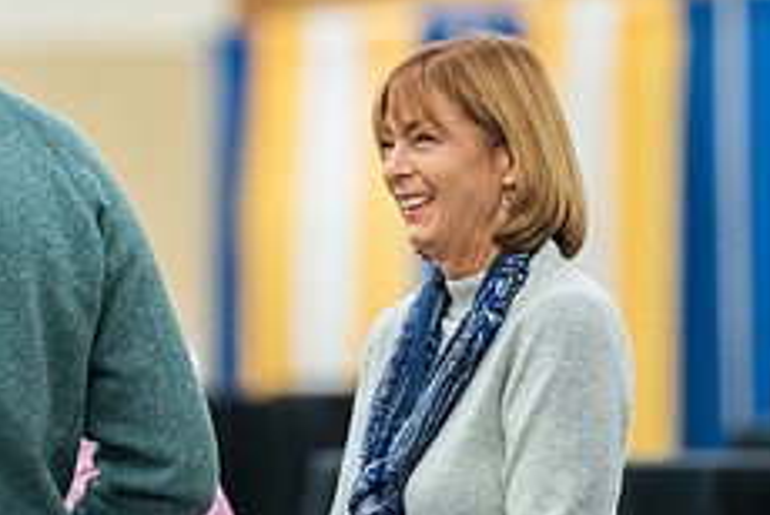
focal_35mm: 516
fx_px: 11051
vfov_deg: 2.7
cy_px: 259
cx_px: 321
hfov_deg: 4.0
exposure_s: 1/160
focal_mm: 200
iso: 3200
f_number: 2.8
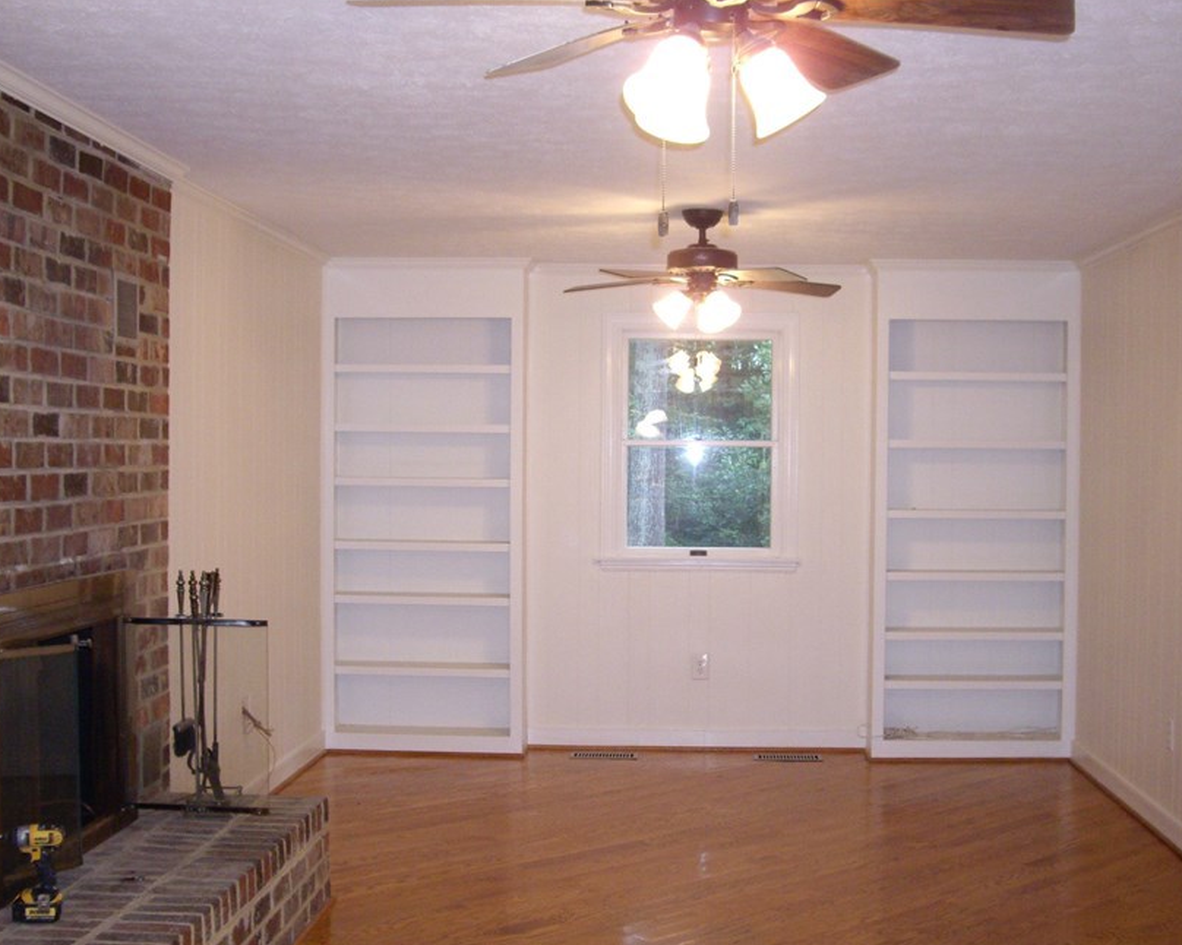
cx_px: 635
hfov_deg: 39.5
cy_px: 500
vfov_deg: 32.1
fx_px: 1644
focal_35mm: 47
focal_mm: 7.9
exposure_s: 1/40
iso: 400
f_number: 2.8
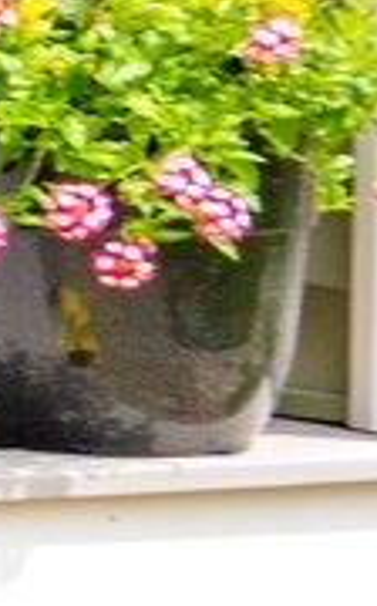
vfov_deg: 6.0
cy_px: -278
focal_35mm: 348
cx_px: -2363
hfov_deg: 3.1
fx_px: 5739
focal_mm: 30
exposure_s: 1/320
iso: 64
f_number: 8
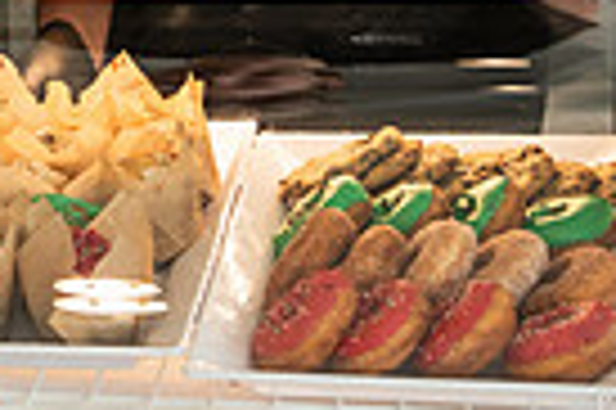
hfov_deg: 12.3
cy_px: -20
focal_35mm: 161
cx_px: -234
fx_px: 2752
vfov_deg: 8.4
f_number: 3.5
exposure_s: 1/200
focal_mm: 38
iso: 640
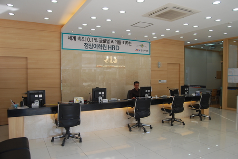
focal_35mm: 27
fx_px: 179
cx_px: 119
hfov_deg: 67.3
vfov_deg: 48.1
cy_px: 80
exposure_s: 1/125
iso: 180
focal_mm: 18
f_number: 5.6
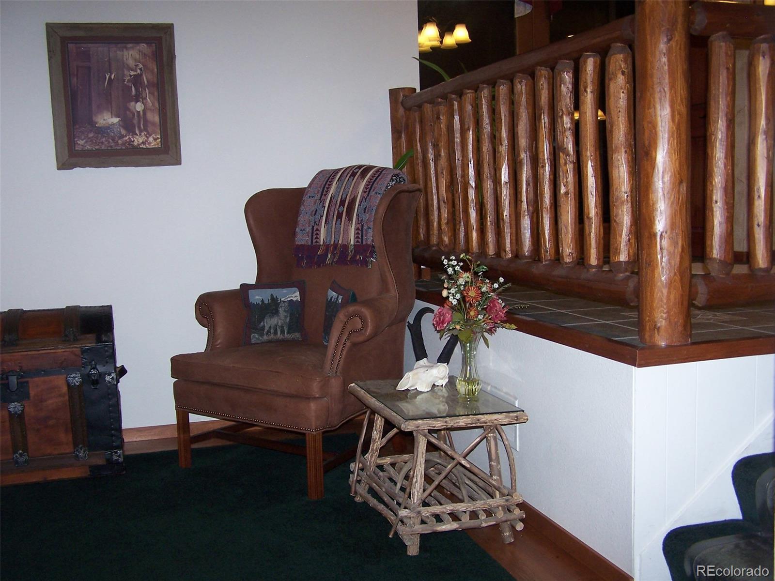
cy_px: 290
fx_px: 851
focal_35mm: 38
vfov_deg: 37.7
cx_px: 388
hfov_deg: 49.0
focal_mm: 6.3
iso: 140
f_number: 2.8
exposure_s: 1/60
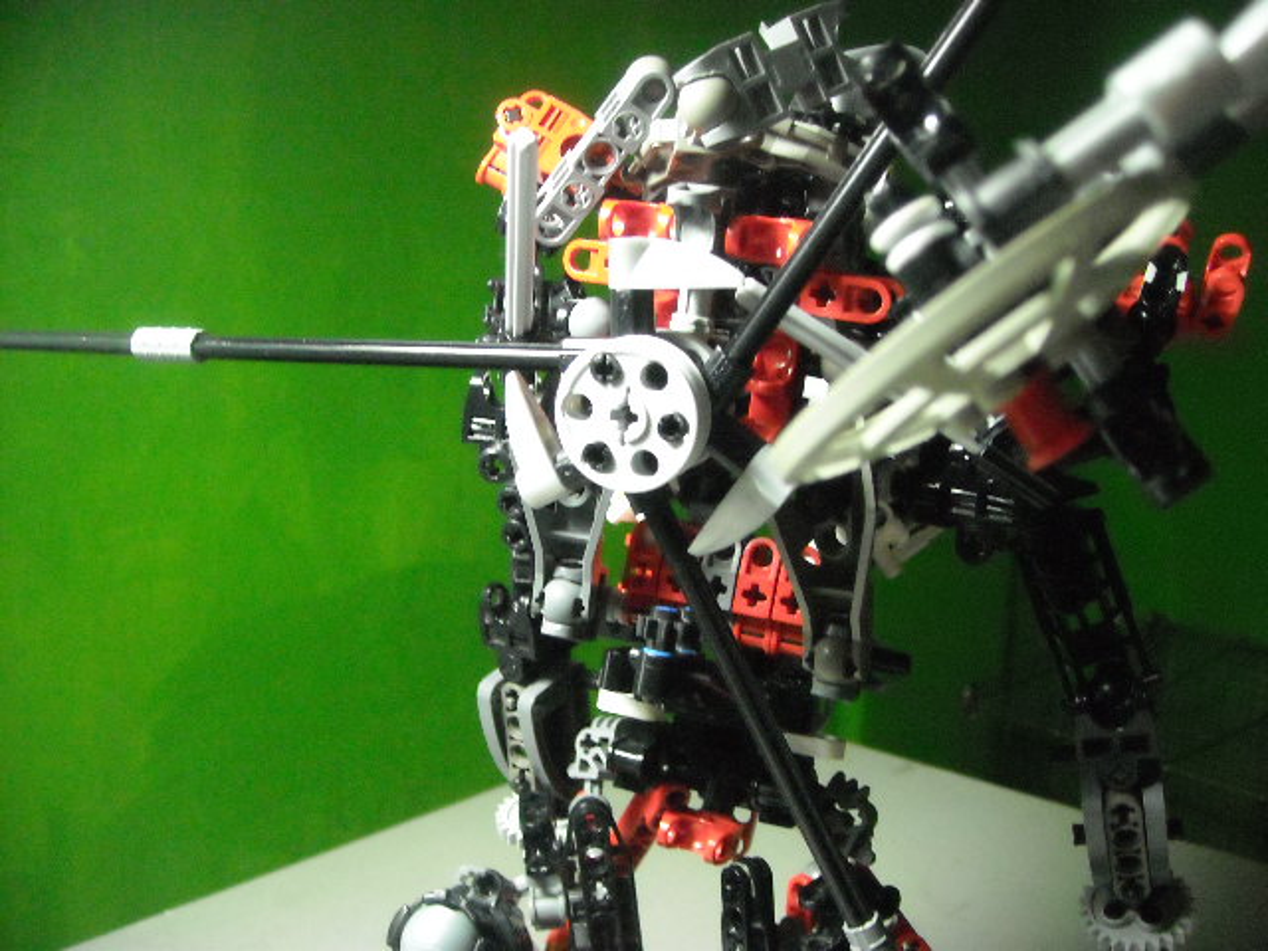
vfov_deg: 40.7
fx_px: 1282
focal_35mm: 35
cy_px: 476
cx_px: 634
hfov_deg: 52.6
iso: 800
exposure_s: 1/80
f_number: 2.8
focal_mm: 5.7
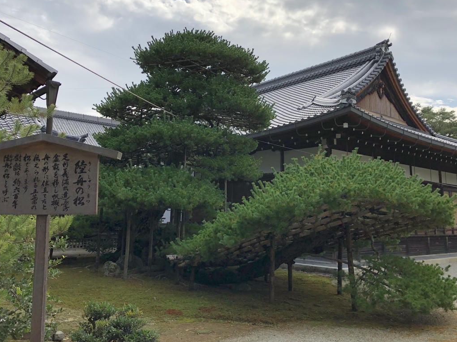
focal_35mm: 34
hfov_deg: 54.0
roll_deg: -1.0
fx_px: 449
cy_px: 153
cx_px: 226
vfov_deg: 41.7
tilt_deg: +7.7
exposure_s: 1/2088
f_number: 1.8
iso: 20
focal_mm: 3.99
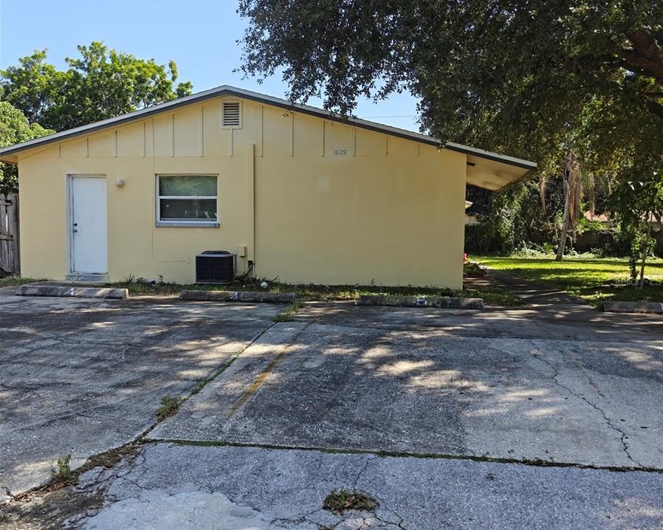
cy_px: 281
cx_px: 332
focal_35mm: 30
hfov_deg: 58.8
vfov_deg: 48.5
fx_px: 589
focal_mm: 6.06
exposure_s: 1/617
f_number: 1.6
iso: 64
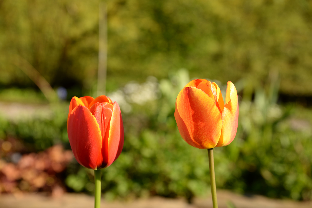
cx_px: 156
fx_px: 607
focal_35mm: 70
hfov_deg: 28.8
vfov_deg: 19.5
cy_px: 104
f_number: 5.6
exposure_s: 1/320
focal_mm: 70
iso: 100
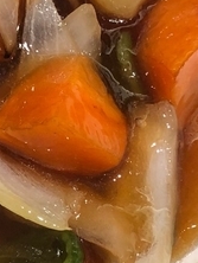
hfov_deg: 11.1
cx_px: -94
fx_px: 982
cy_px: 141
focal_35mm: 129
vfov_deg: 15.3
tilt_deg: -63.7
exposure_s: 1/30
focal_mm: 4
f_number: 1.8
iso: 25
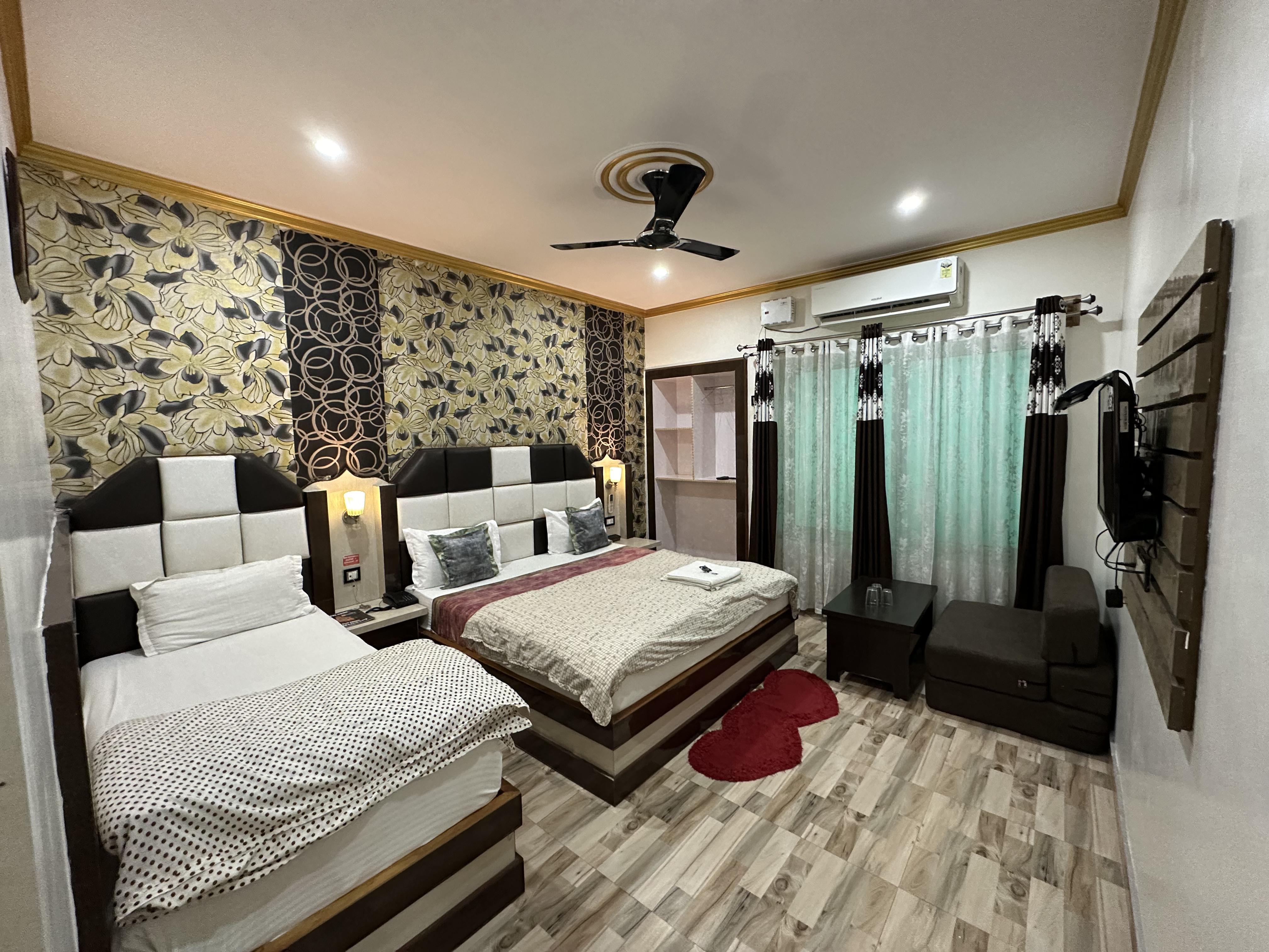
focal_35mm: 14
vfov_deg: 85.7
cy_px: 476
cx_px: 634
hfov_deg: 102.1
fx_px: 513
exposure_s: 1/60
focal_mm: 2.22
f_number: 2.2
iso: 500
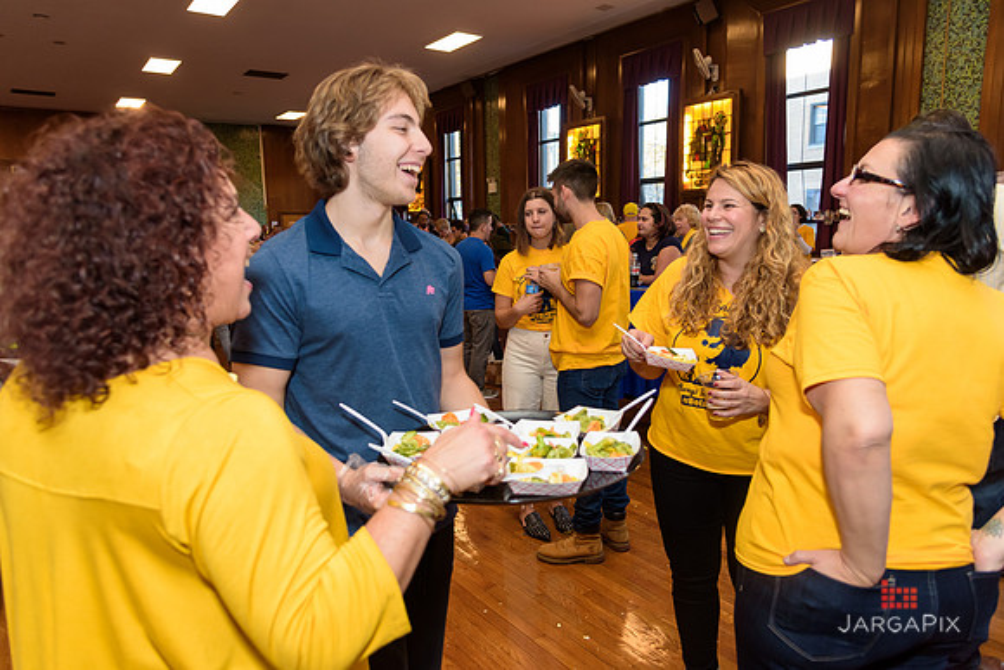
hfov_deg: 73.7
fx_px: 669
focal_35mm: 24
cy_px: 335
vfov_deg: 53.2
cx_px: 502
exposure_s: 1/125
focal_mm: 24
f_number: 4
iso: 1000
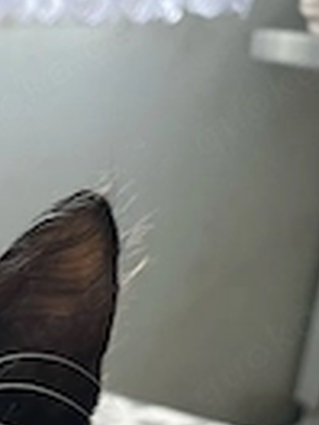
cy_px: 621
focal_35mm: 79
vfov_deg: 21.2
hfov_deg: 17.1
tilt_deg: -32.9
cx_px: -139
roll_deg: +2.1
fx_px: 971
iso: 125
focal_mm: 5.1
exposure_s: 1/93
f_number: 1.6
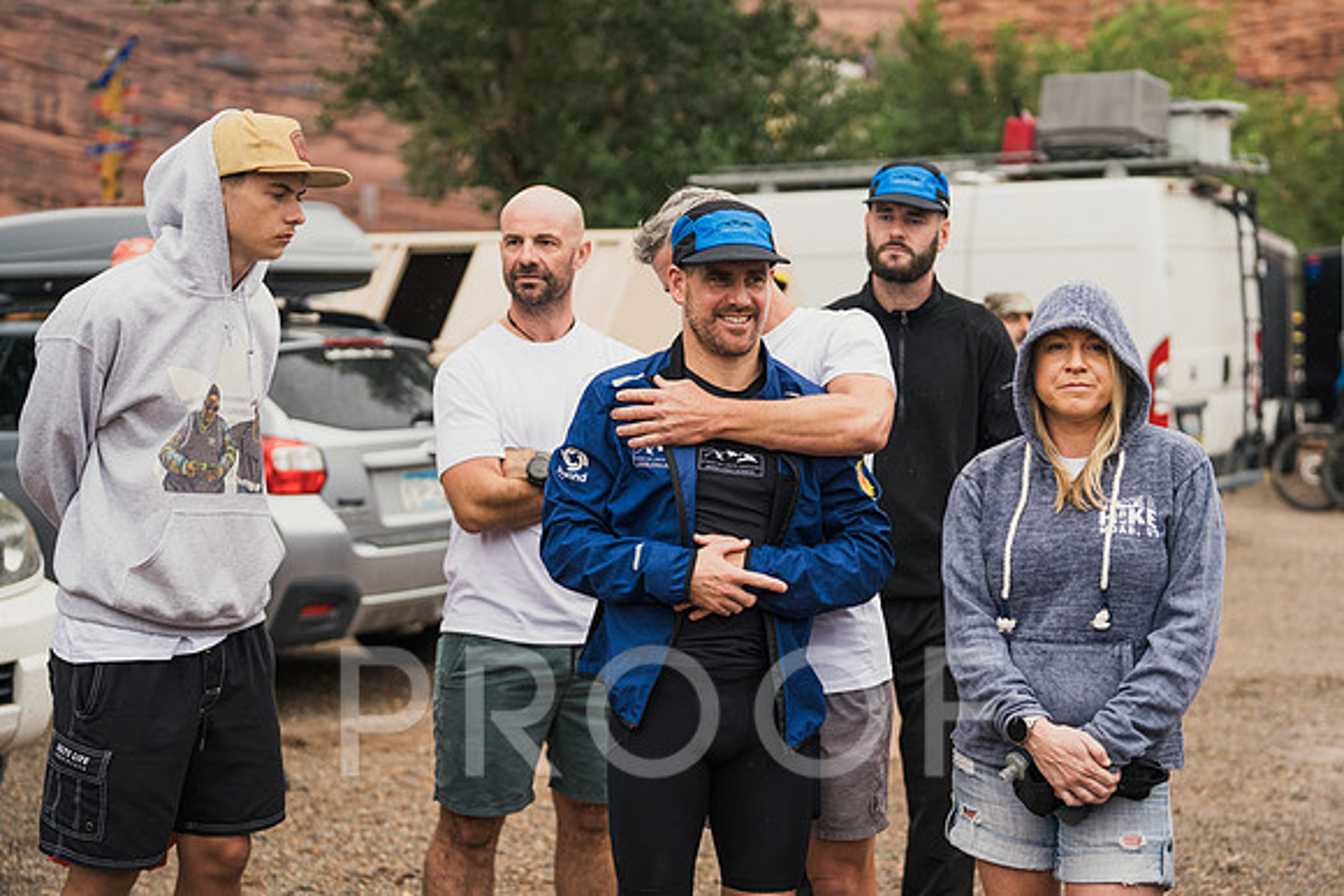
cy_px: 440
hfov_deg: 35.2
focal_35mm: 57
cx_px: 739
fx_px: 2119
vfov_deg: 23.9
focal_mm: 50
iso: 400
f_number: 2
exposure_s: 1/2500
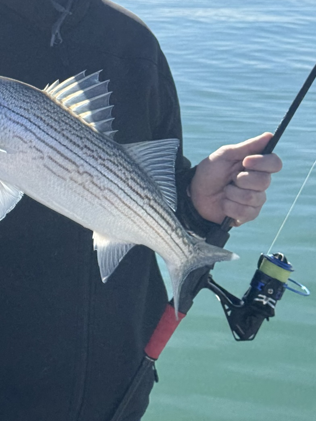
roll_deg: +1.9
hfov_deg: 15.7
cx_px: 90
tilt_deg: -5.9
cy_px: 76
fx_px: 1145
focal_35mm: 94
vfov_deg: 20.6
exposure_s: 1/4975
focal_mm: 6.76
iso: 64
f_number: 1.78
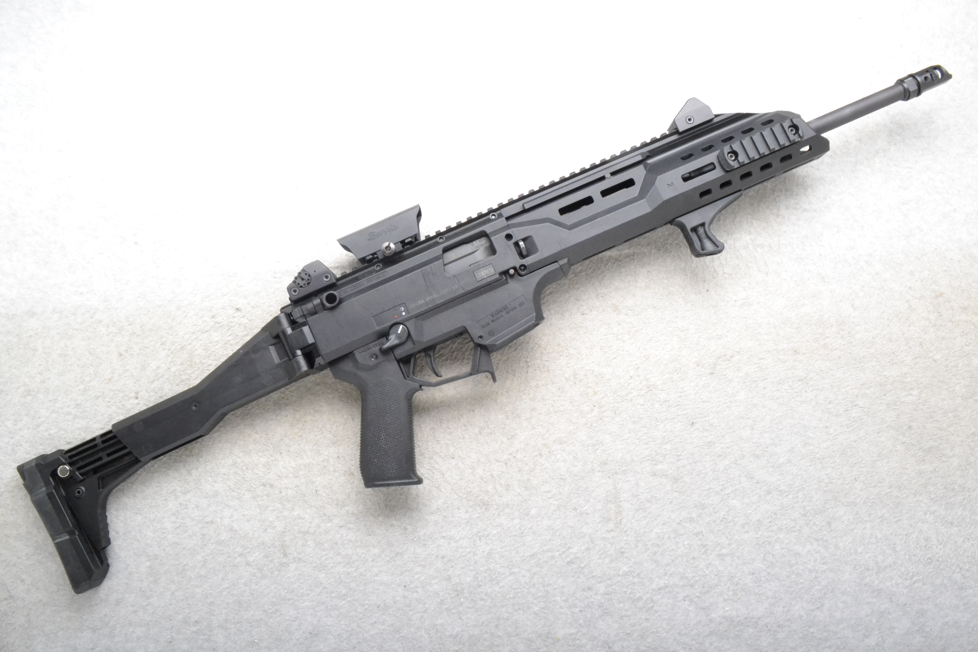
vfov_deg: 25.8
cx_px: 489
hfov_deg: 37.9
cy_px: 326
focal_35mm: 52
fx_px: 1426
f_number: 20
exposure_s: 1/160
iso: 3200
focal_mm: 35
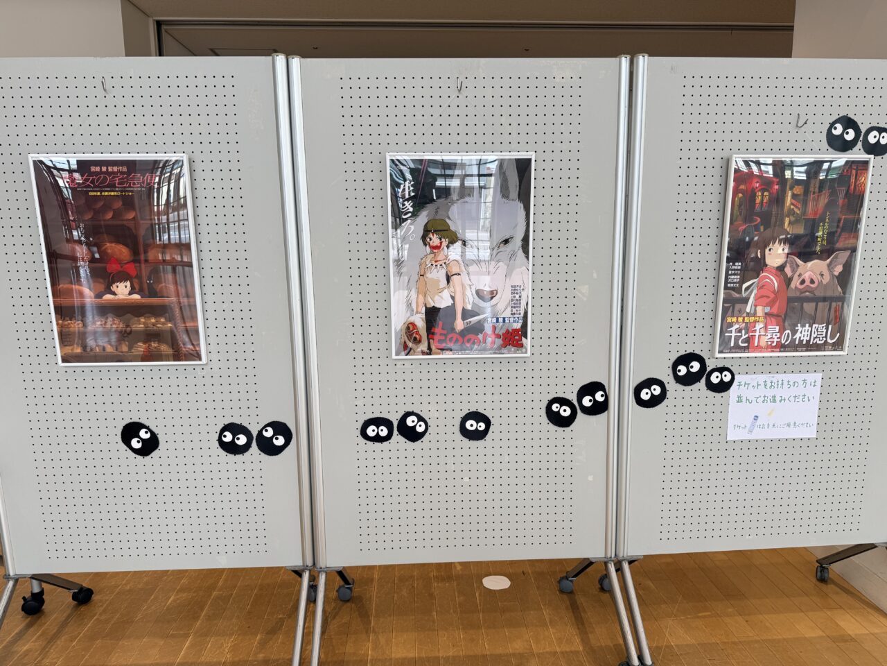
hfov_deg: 71.6
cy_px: 333
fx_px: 615
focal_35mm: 24
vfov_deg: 56.8
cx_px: 444
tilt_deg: -9.3
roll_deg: +0.3
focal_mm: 6.76
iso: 50
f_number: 1.78
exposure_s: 1/145
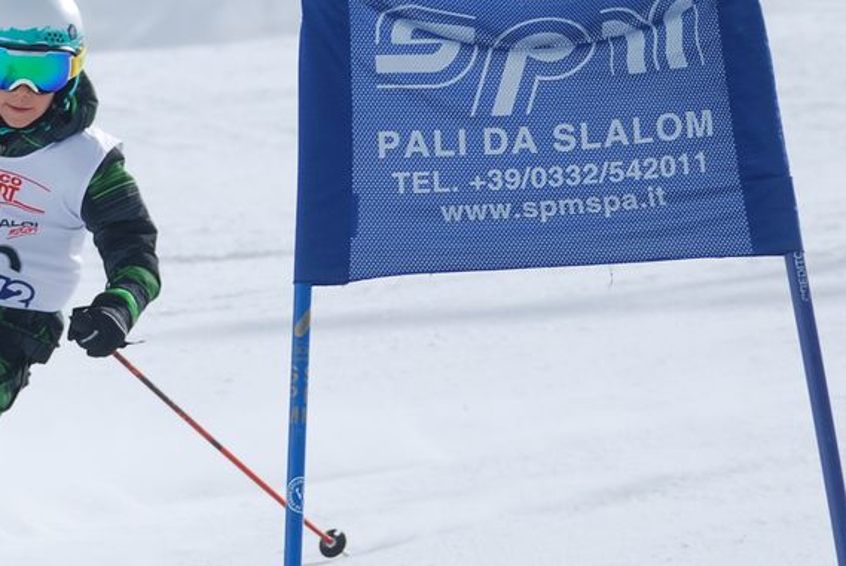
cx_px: -39
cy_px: 320
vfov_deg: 2.2
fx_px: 14894
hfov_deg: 3.3
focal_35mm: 633
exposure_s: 1/1250
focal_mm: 150
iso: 100
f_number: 5
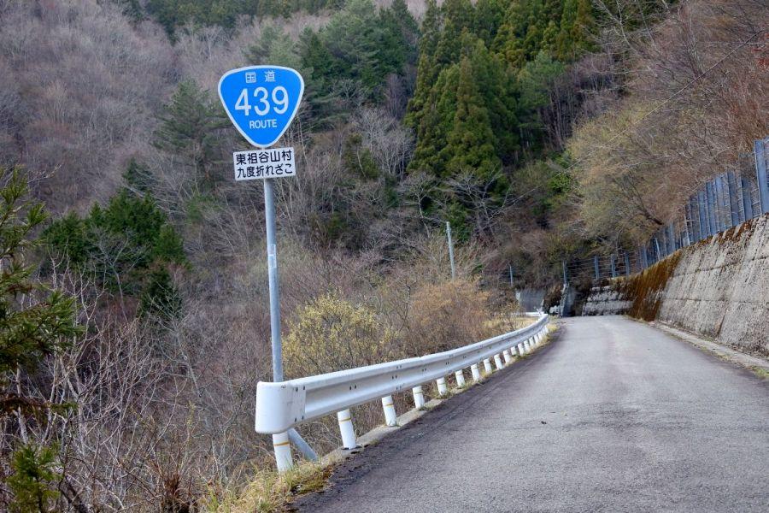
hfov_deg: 36.9
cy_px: 256
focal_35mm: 54
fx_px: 1153
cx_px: 384
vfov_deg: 25.1
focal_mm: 20.1
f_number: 4.8
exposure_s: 1/125
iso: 500
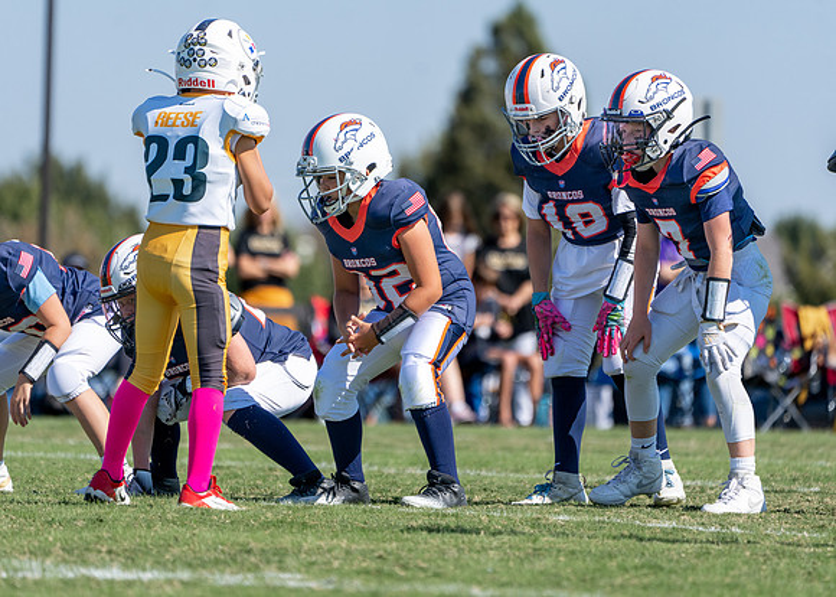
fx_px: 10602
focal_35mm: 447
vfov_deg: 3.2
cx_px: 408
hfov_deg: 4.5
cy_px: 282
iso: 200
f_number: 5.6
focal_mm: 400
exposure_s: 1/1250
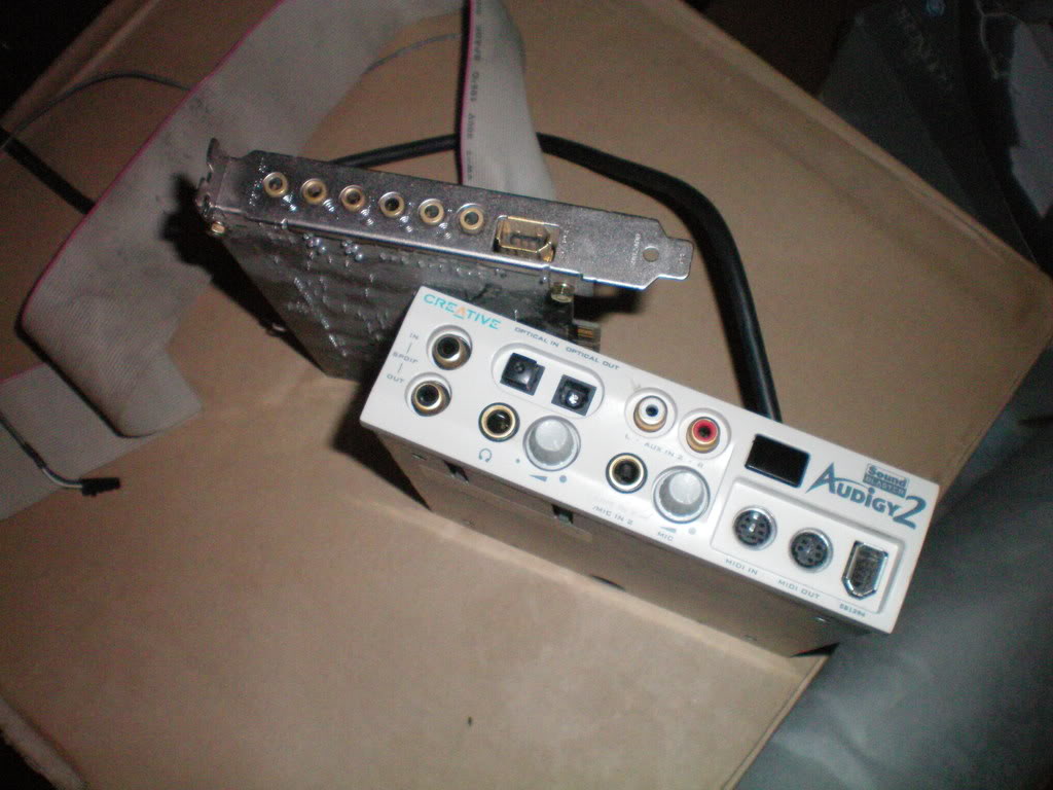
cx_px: 526
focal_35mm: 38
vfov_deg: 37.7
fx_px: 1156
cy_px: 395
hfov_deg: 49.0
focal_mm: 6.3
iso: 400
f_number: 4.6
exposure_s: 1/60
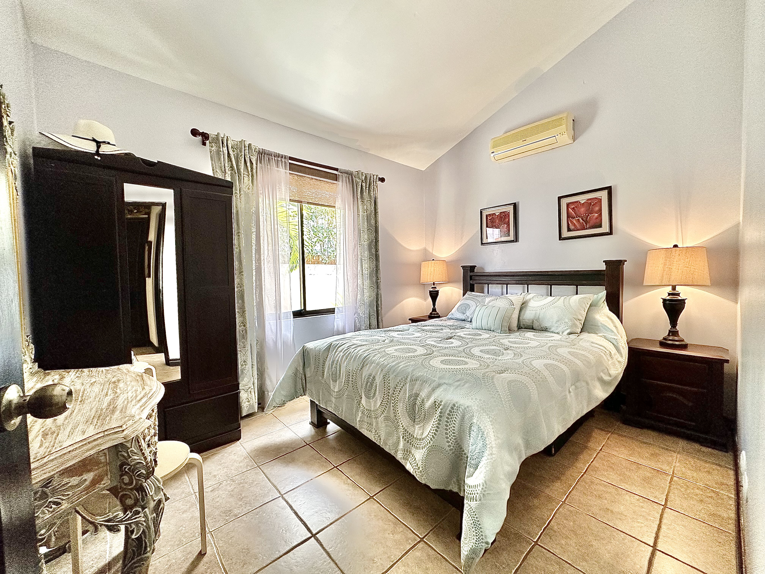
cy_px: 287
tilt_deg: -2.7
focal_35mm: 14
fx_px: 309
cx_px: 382
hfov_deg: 102.1
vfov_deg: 85.7
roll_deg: +0.7
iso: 160
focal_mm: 2.22
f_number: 2.2
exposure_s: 1/60
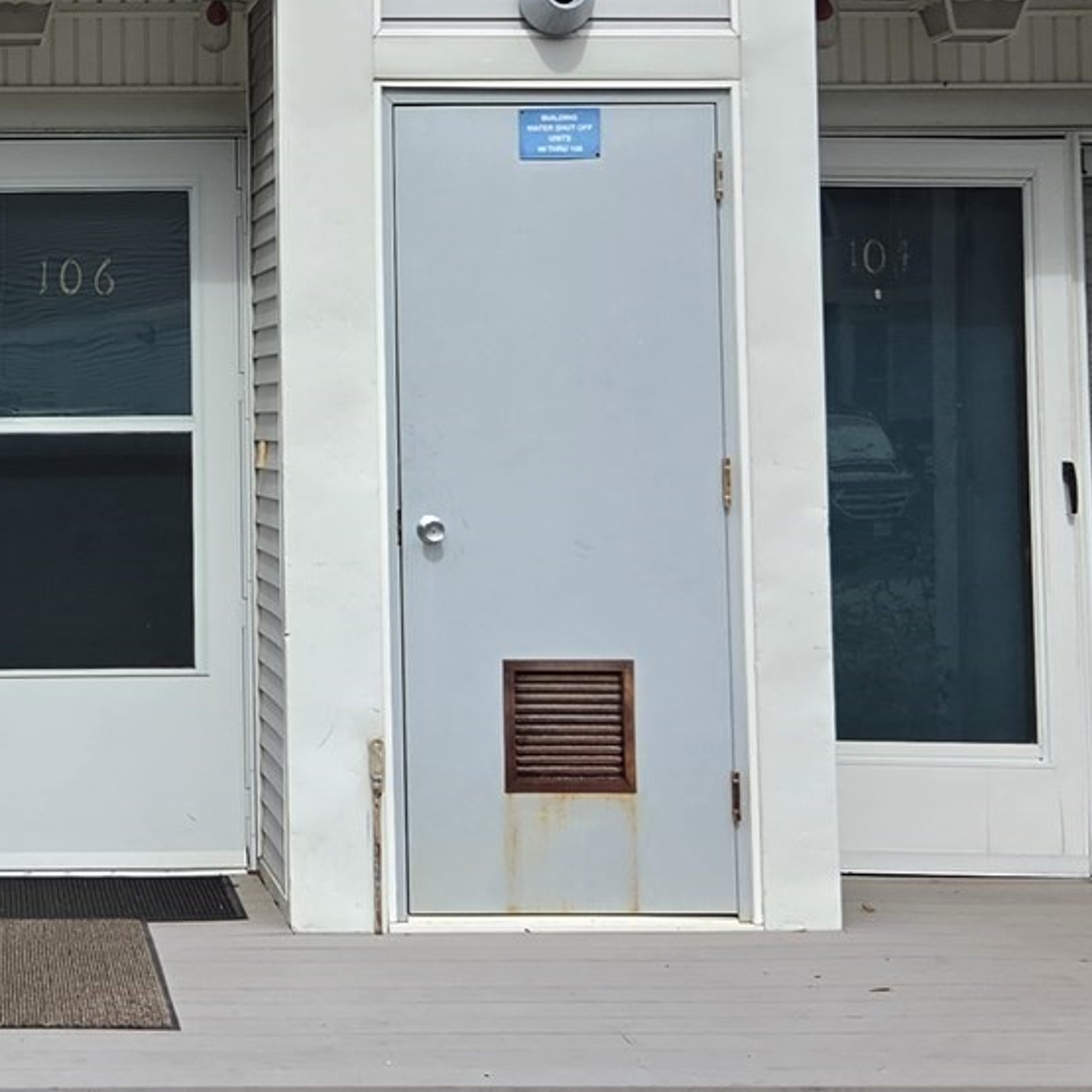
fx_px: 2677
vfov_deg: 22.8
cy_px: 234
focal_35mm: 75
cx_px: -39
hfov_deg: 22.1
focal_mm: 5.4
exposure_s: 1/6836
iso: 80
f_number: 1.8
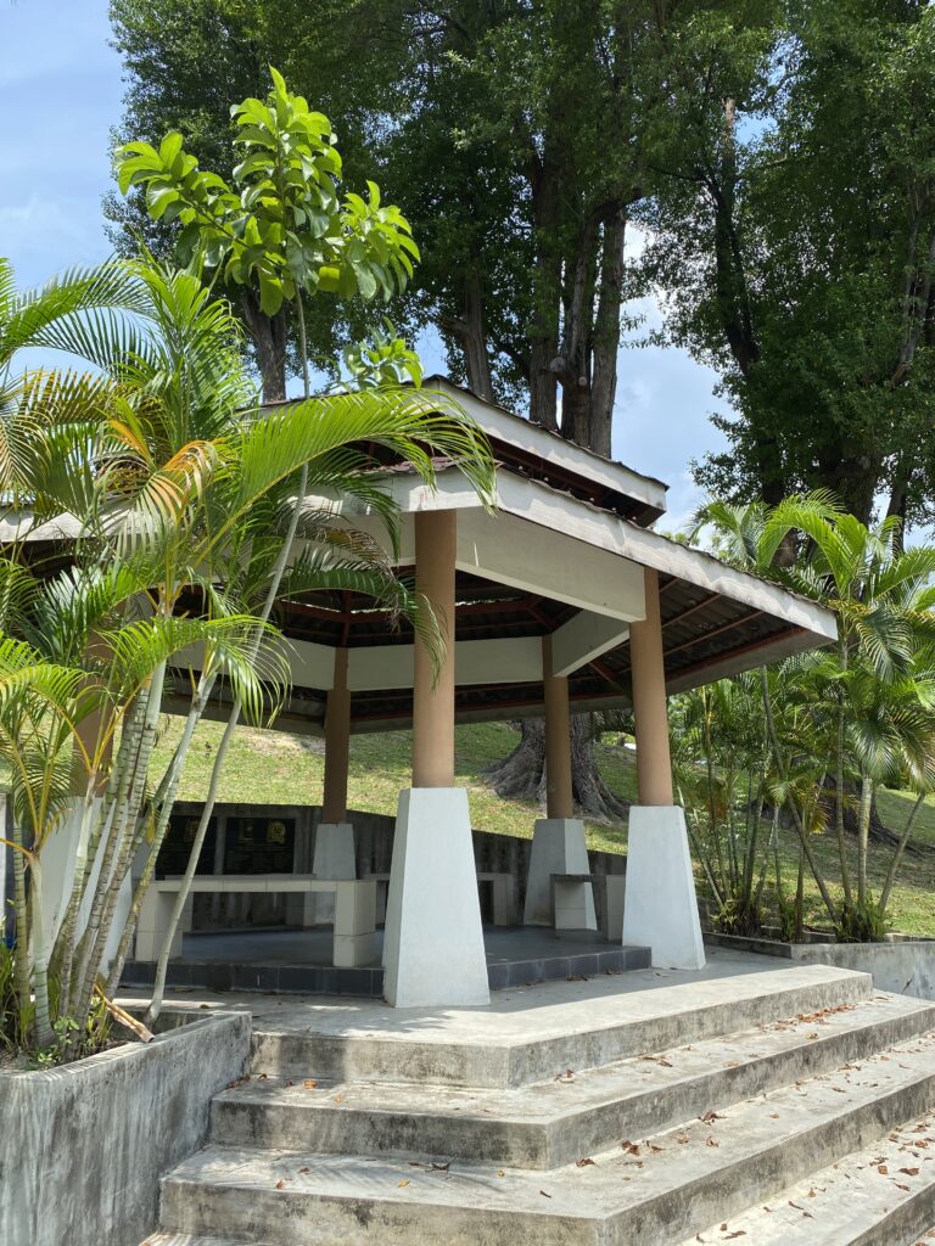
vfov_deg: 67.3
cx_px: 468
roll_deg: +1.0
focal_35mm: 26
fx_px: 936
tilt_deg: +16.7
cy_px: 623
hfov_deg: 53.1
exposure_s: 1/1232
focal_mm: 4.25
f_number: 1.8
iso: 32
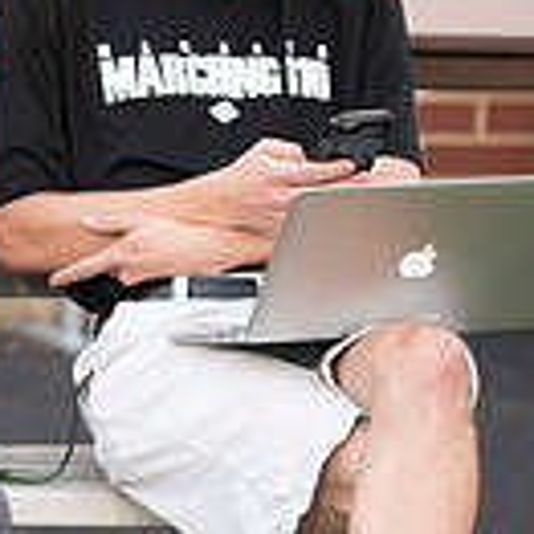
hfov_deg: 4.6
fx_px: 6562
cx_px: -501
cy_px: 218
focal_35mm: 376
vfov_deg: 4.7
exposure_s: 1/1250
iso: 1000
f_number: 2.8
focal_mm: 100
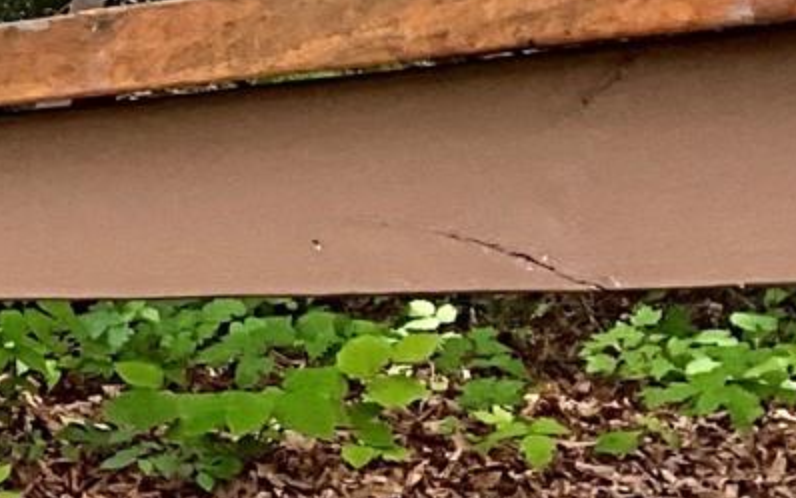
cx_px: -1228
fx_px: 3429
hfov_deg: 10.8
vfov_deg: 8.0
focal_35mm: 158
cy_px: -448
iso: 20
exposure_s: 1/201
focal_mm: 3
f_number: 1.8
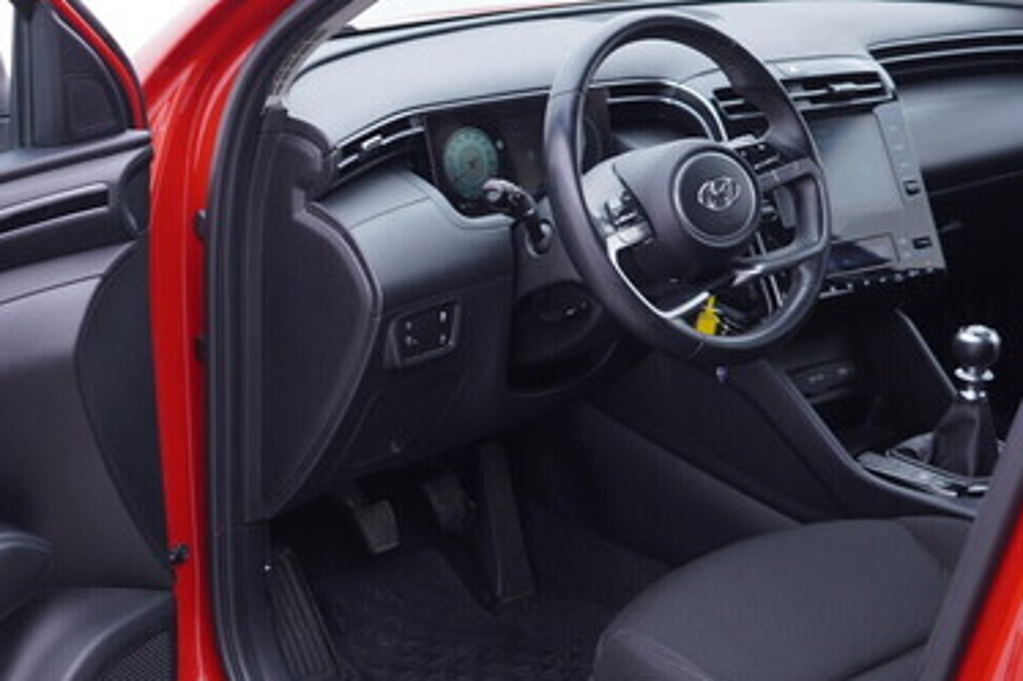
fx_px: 1505
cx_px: 328
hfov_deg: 37.1
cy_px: 360
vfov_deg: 25.5
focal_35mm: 53
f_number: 2.8
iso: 125
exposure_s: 1/40
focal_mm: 24
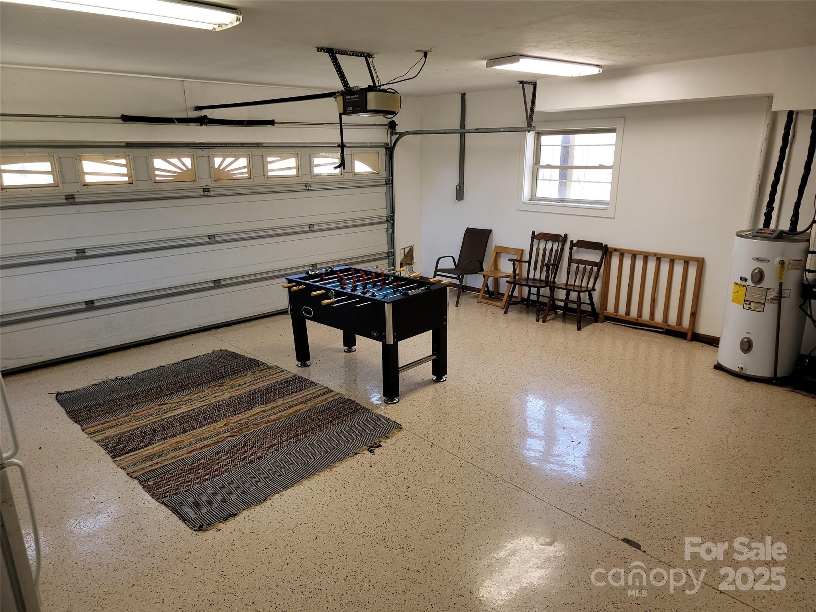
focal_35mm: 24
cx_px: 408
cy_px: 306
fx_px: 566
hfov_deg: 71.6
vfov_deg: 56.8
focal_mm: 6.7
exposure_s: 1/60
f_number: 1.8
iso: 64
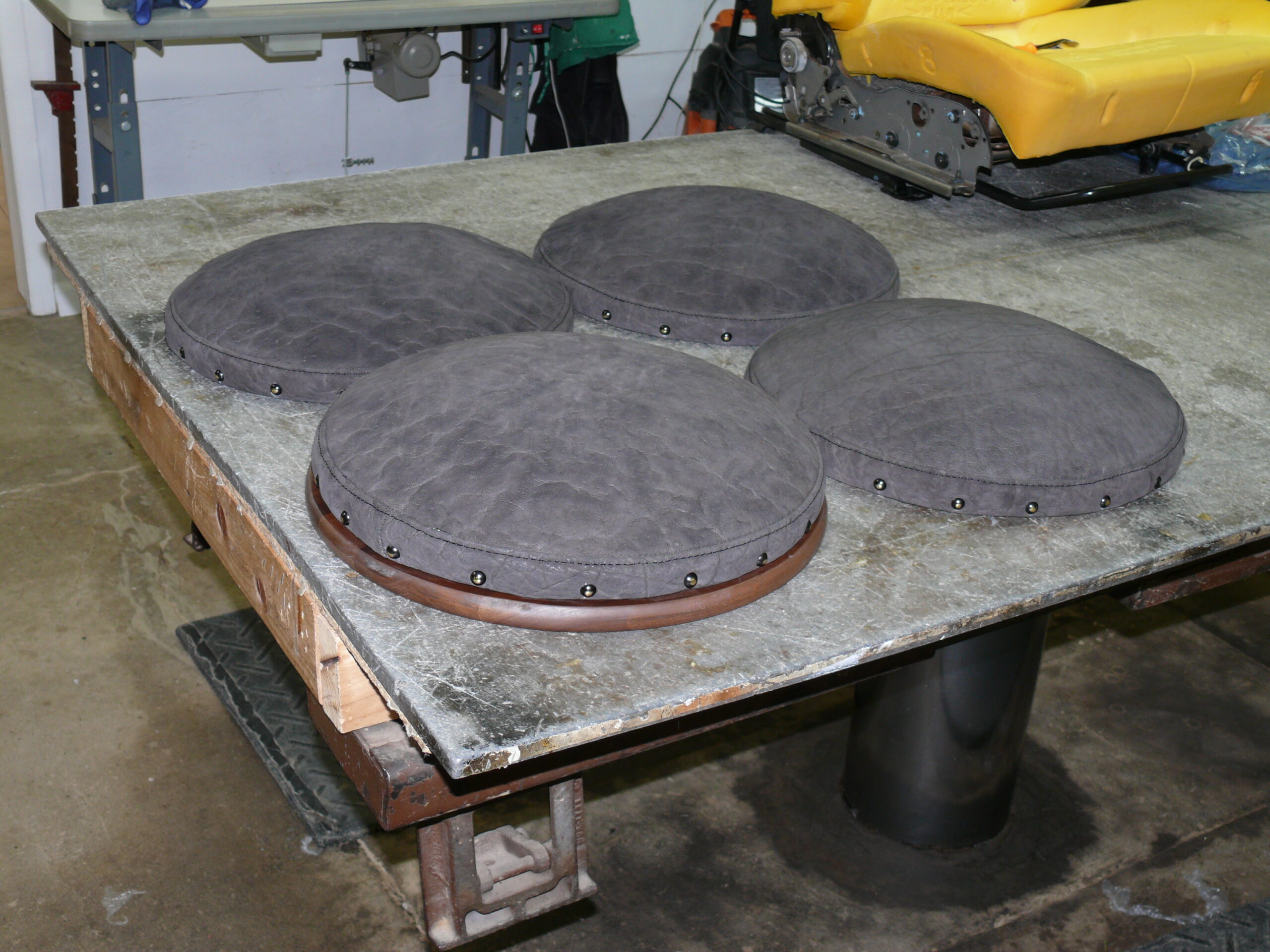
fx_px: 1578
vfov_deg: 33.6
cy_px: 476
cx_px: 635
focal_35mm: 43
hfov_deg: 43.9
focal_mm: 9.1
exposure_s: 1/30
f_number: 2.8
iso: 100
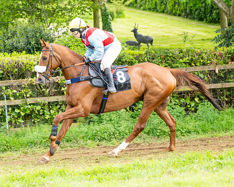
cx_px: 100
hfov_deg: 11.3
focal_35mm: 171
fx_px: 1187
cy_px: 89
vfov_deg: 9.0
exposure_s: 1/1000
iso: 400
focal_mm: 115
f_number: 4
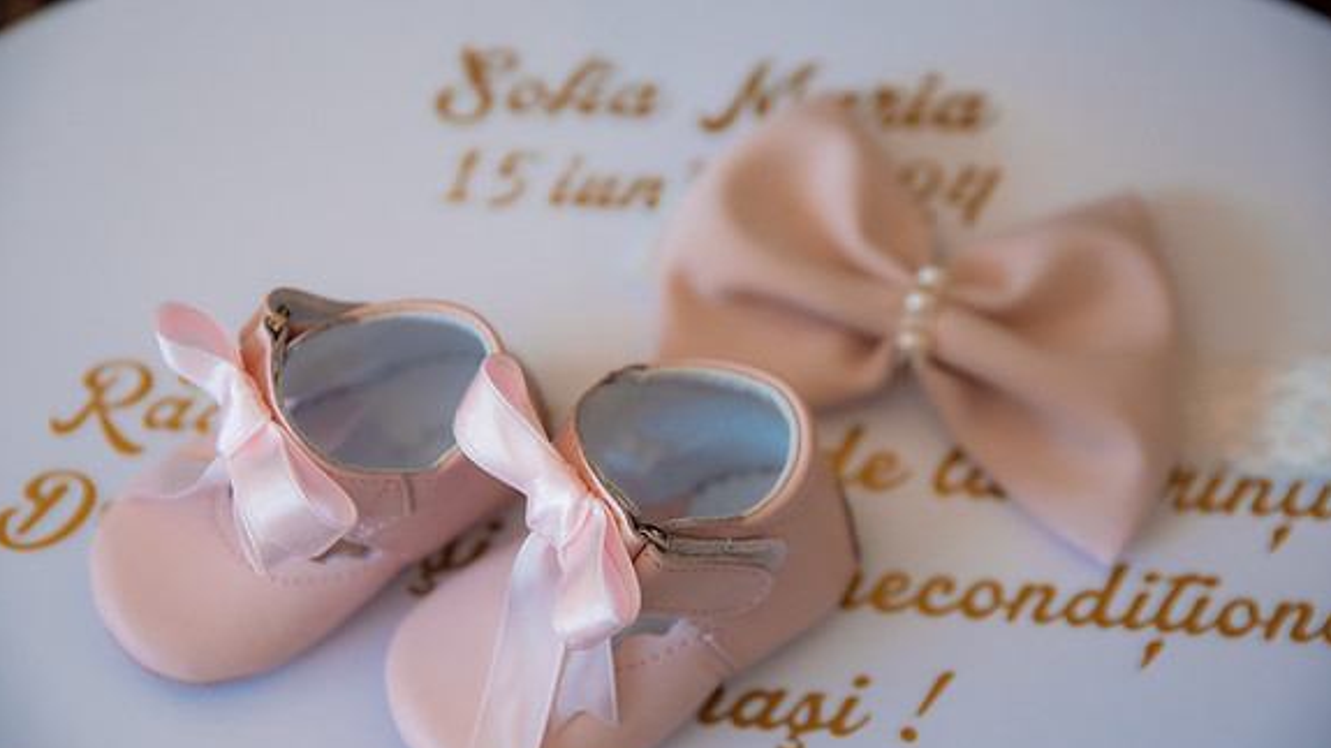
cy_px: 395
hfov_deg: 30.6
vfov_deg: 17.5
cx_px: 663
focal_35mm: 69
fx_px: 2434
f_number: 2.8
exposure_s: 1/250
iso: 1250
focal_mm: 62
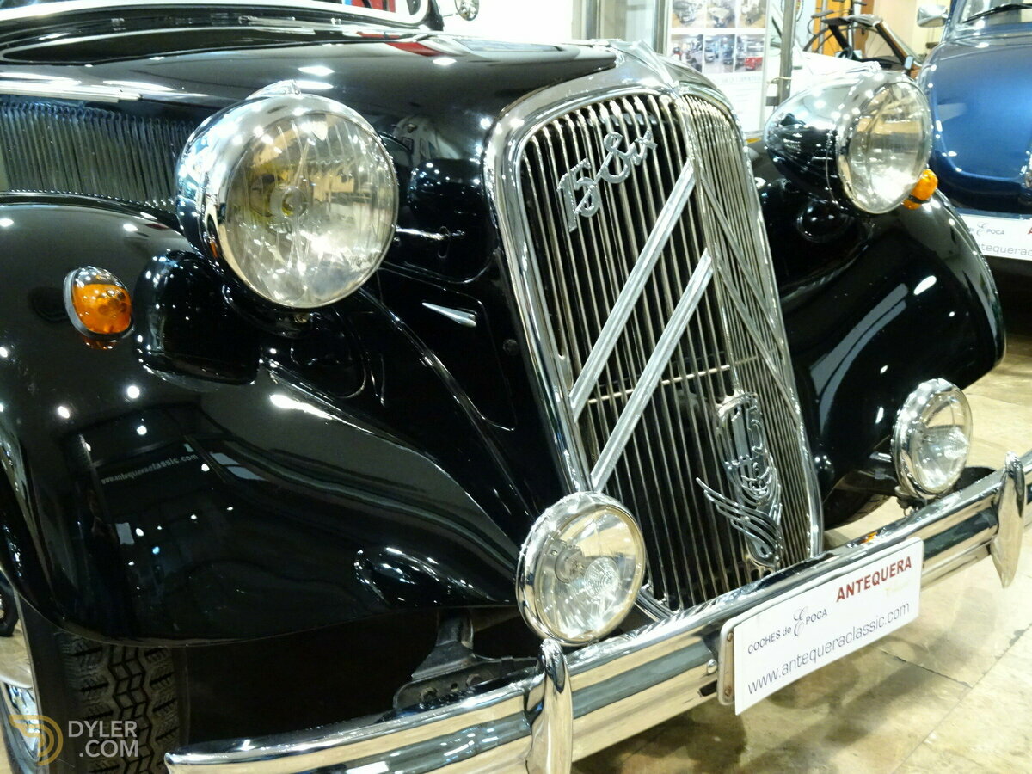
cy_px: 387
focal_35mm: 34
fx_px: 1014
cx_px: 516
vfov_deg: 41.8
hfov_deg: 54.0
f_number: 4
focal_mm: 5.79
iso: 800
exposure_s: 1/6
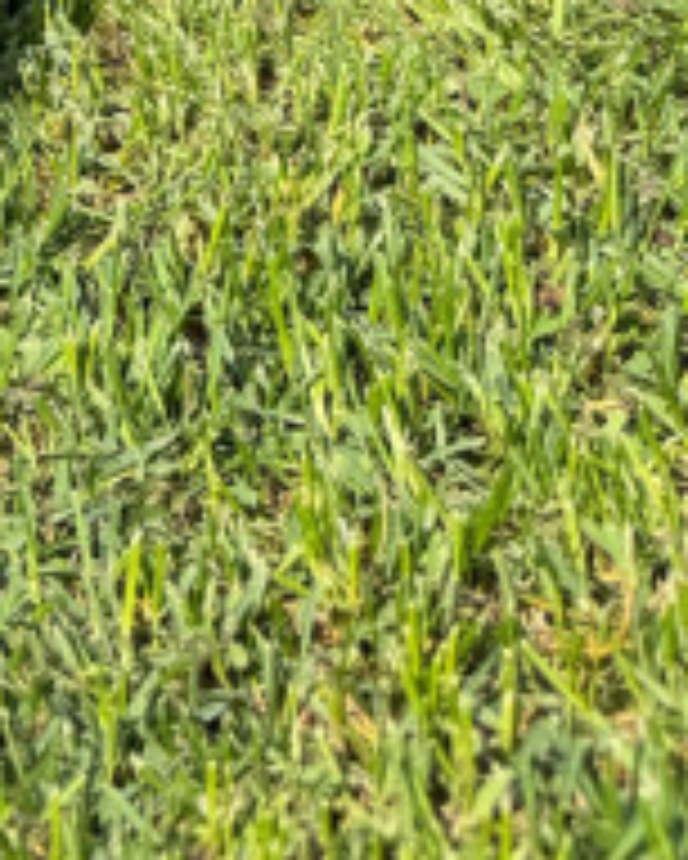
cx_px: -576
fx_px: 2492
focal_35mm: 98
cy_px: -815
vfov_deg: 15.8
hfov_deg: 13.9
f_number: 1.78
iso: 80
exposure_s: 1/2105
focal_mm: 6.76
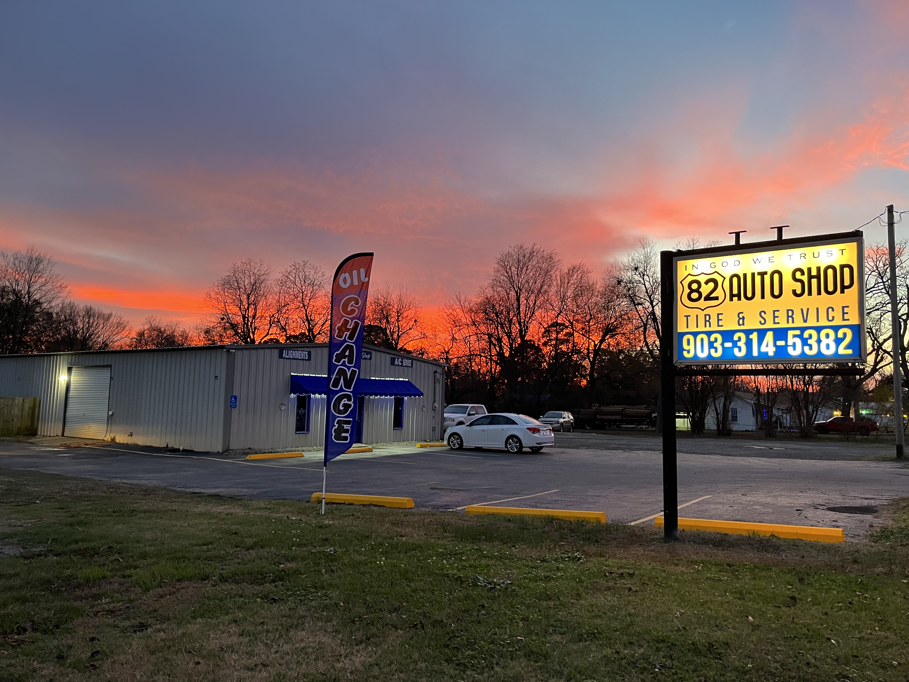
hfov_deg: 67.3
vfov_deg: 53.1
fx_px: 683
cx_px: 454
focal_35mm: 26
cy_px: 341
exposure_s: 1/60
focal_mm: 5.1
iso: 320
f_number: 1.6
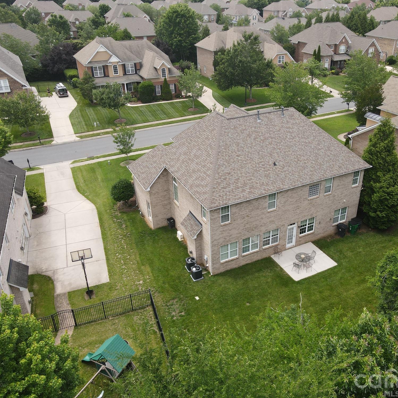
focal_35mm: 29
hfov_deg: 55.1
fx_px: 377
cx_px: 242
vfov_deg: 55.6
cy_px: 197
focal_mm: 4.5
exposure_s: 1/320
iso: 110
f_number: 2.8
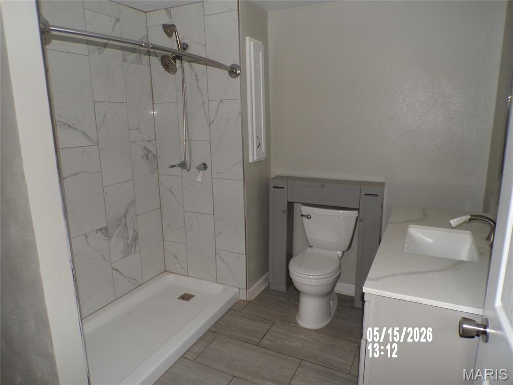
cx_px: 256
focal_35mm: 24
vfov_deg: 56.8
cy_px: 192
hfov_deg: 71.6
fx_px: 356
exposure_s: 1/17
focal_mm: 4.3
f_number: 3
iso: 200
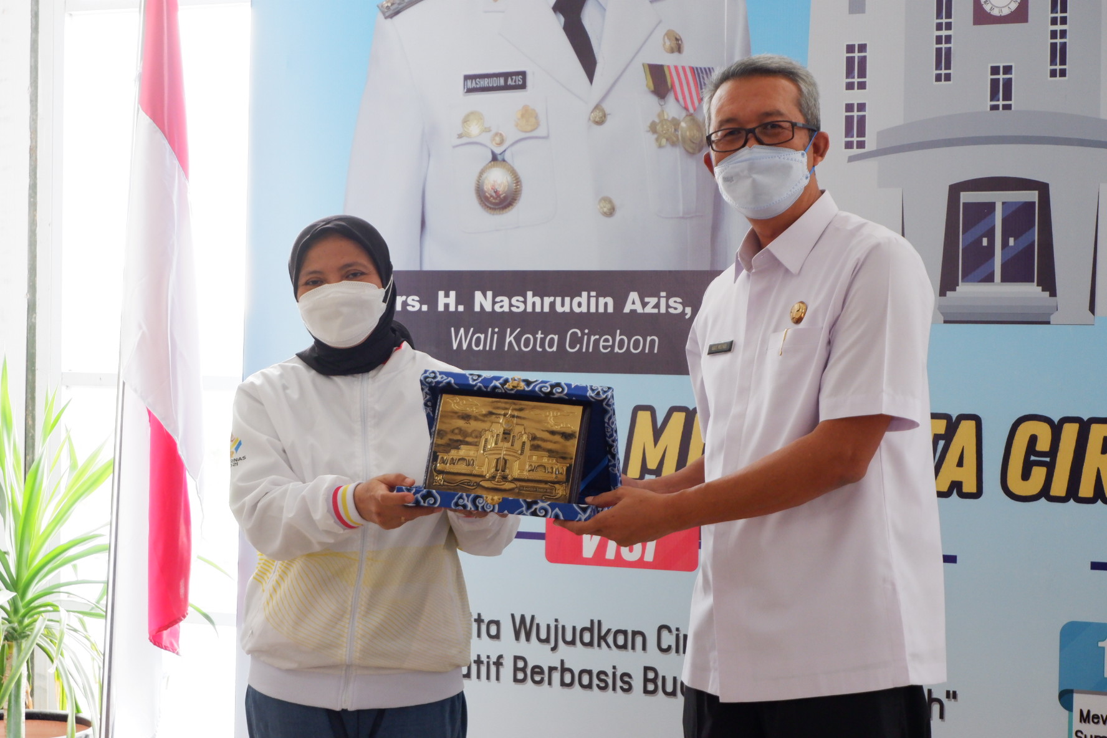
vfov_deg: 20.6
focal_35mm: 66
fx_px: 2029
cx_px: 554
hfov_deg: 30.5
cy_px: 369
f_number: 5.6
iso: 2000
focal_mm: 44.5
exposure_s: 1/70
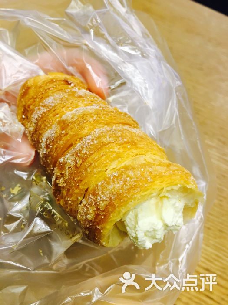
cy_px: 152
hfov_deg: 48.2
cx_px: 114
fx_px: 255
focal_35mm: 29
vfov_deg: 61.7
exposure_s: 1/33
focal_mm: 4.15
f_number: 2.2
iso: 125
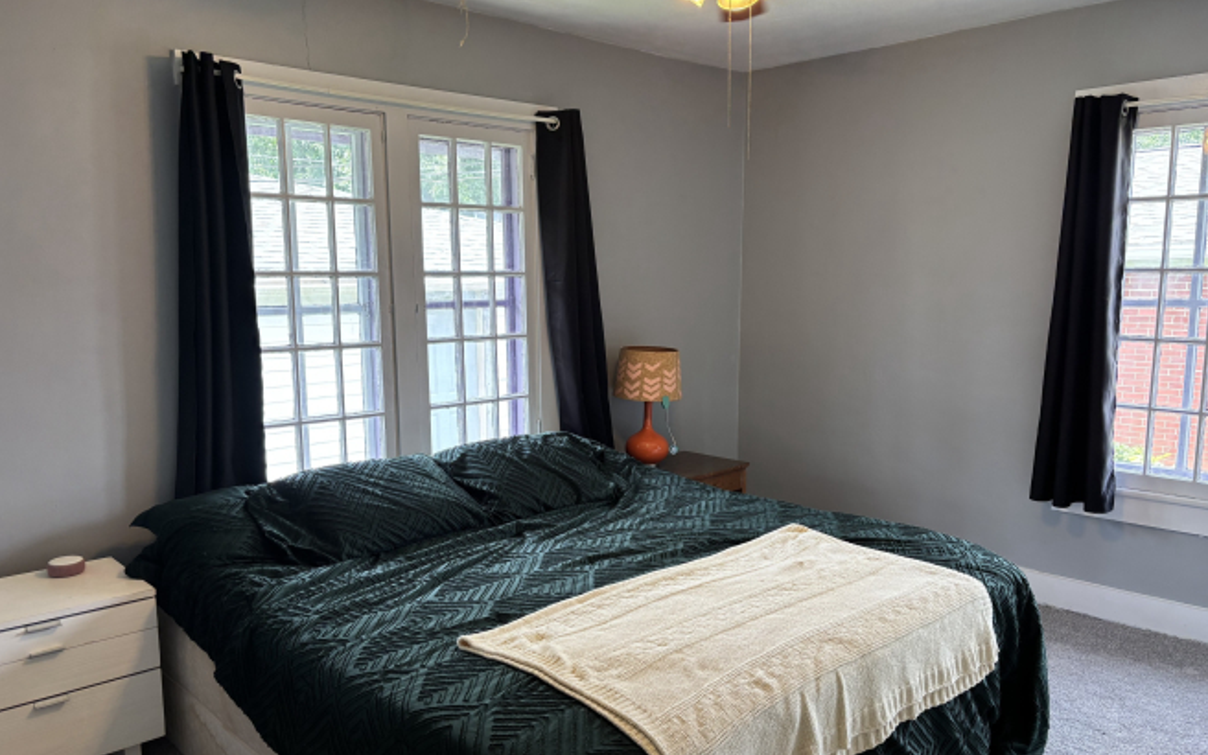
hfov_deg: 66.5
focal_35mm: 28
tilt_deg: -7.5
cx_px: 612
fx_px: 922
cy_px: 407
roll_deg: +1.2
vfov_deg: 44.5
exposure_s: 1/120
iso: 100
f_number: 1.6
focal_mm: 5.96
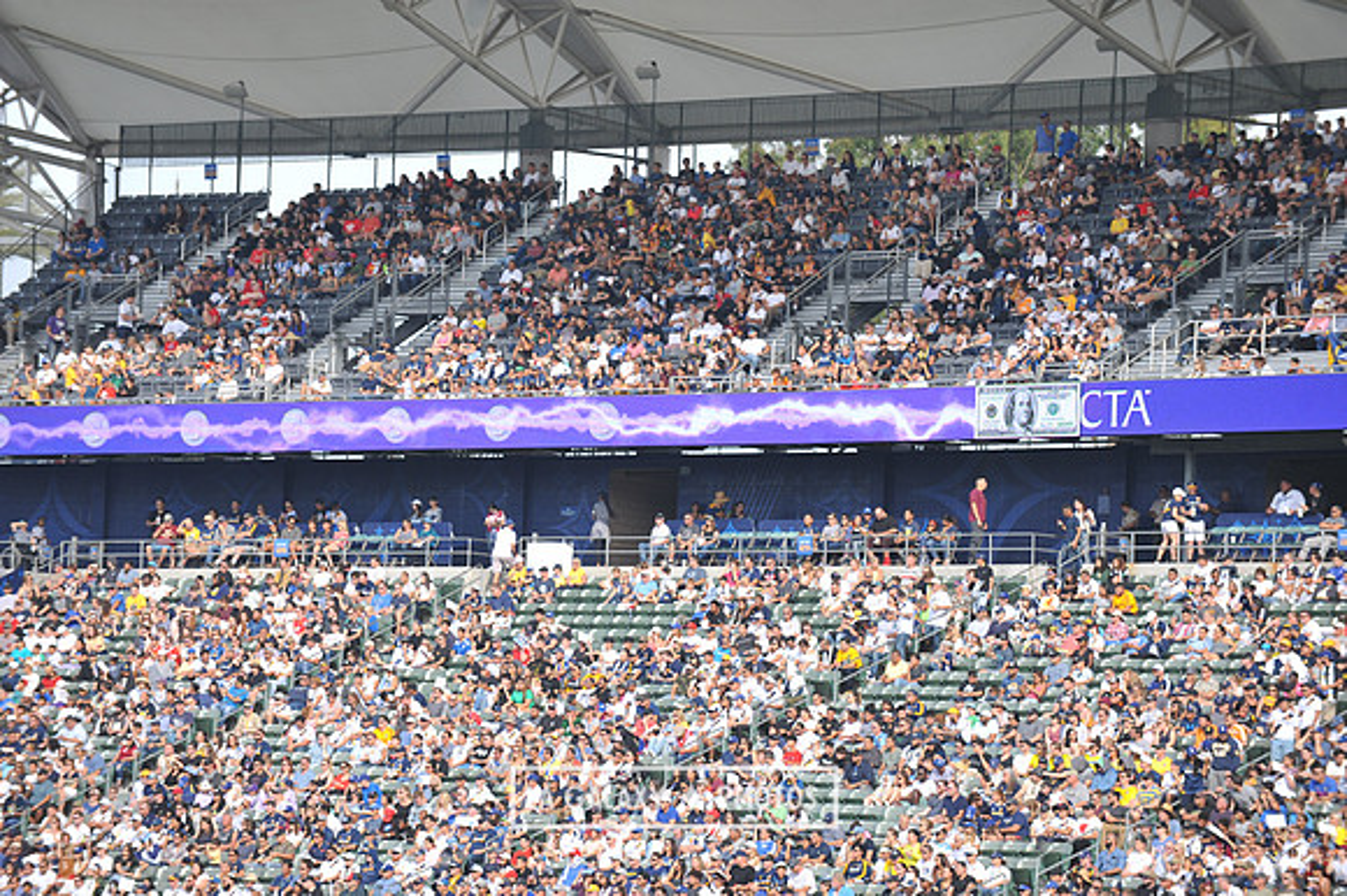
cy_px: 448
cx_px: 674
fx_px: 6544
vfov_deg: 7.8
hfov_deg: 11.8
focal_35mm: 175
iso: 500
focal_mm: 175
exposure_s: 1/1250
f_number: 5
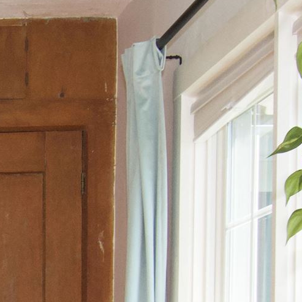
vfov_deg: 11.6
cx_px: -272
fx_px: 1411
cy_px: 473
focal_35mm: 143
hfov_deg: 11.2
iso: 720
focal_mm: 18
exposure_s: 1/200
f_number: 5.3
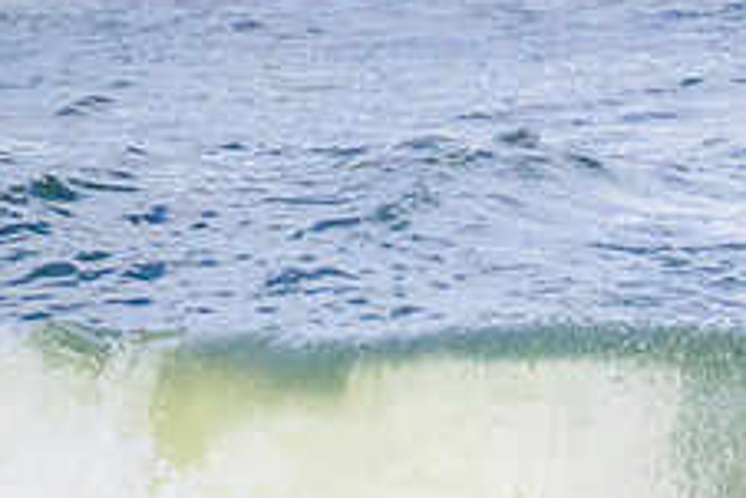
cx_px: 947
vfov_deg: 0.7
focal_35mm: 2055
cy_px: 595
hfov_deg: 1.0
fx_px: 42610
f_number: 11
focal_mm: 800
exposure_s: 1/2000
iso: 1400
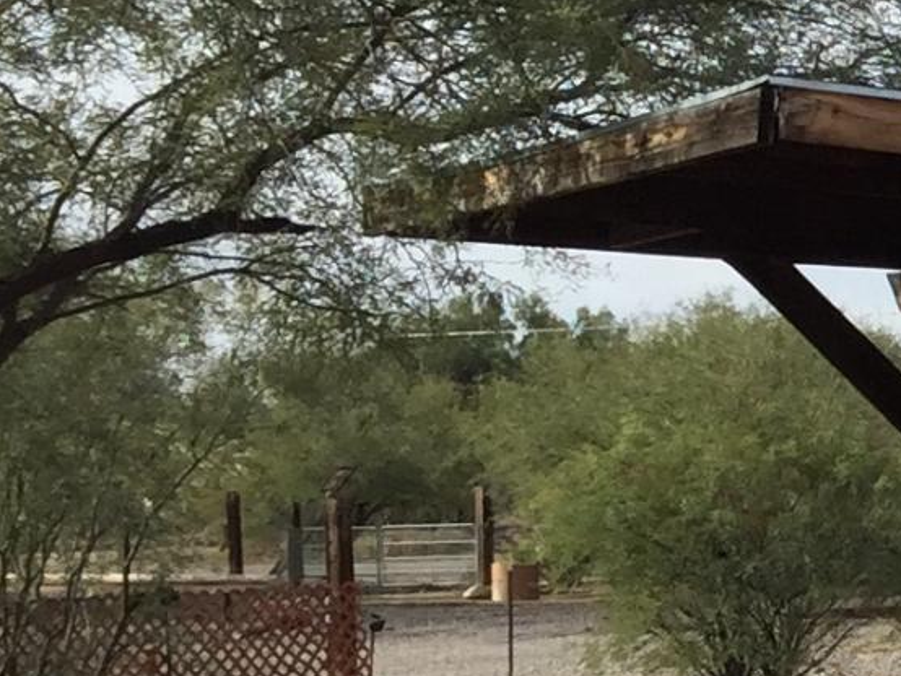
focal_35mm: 157
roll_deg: +0.2
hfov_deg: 10.6
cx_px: 2256
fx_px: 4088
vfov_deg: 9.4
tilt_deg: +0.4
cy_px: 523
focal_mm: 4.15
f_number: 2.2
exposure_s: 1/1799
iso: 32
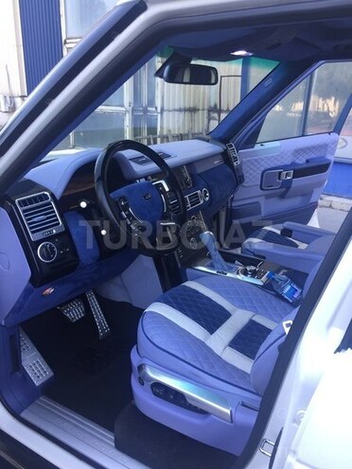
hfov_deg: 48.2
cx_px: 176
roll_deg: -1.9
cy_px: 234
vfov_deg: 61.7
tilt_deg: -20.1
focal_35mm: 29
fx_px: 393
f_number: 2.2
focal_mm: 4.15
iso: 40
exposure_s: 1/100
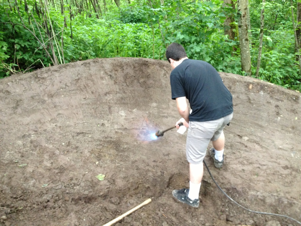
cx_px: 150
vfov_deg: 40.7
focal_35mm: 35
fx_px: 304
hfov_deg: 52.6
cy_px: 113
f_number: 2.4
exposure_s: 1/20
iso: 200
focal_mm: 4.28
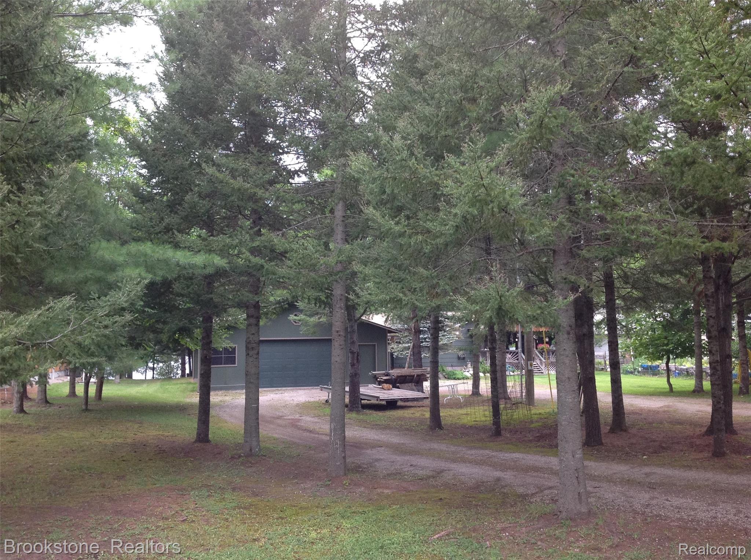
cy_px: 280
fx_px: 758
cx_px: 376
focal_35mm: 35
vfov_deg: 40.6
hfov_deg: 52.7
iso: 100
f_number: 2.4
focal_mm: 4.28
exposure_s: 1/120
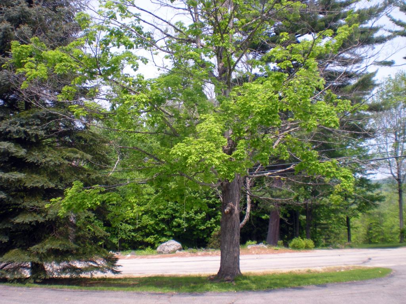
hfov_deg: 49.0
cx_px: 203
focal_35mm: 38
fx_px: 446
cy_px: 152
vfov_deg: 37.7
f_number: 4.6
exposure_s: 1/204
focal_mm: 6.3
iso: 64
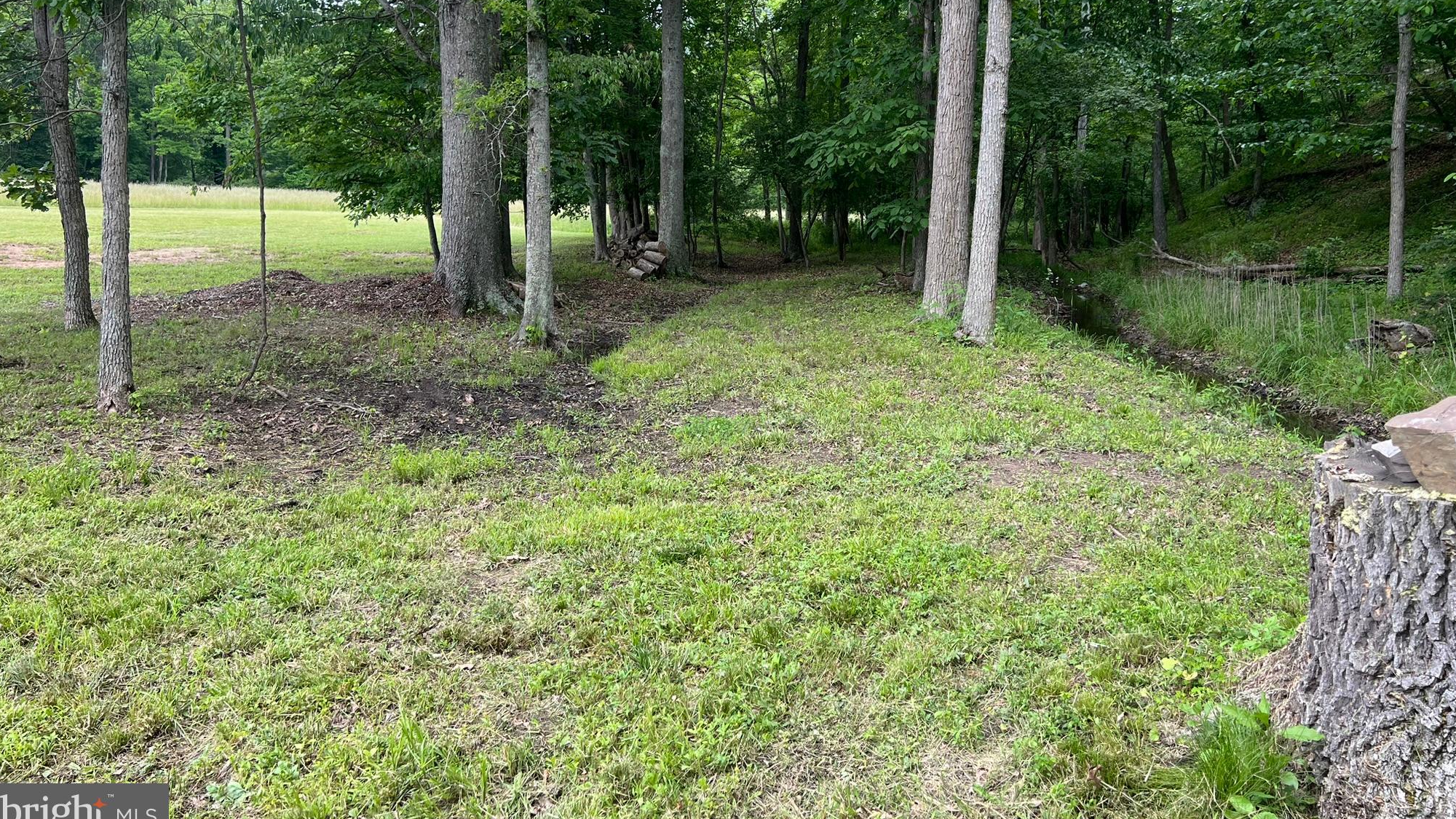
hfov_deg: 66.1
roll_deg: -1.6
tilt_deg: -3.3
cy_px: 284
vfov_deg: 39.8
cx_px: 732
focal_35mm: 29
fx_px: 1120
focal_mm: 5.7
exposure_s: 1/591
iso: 50
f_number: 1.5
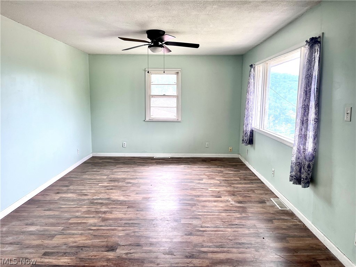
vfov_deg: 53.1
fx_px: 267
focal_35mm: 26
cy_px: 134
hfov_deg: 67.3
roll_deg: +0.1
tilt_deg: -9.0
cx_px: 178
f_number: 1.6
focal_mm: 5.1
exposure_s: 1/142
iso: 40
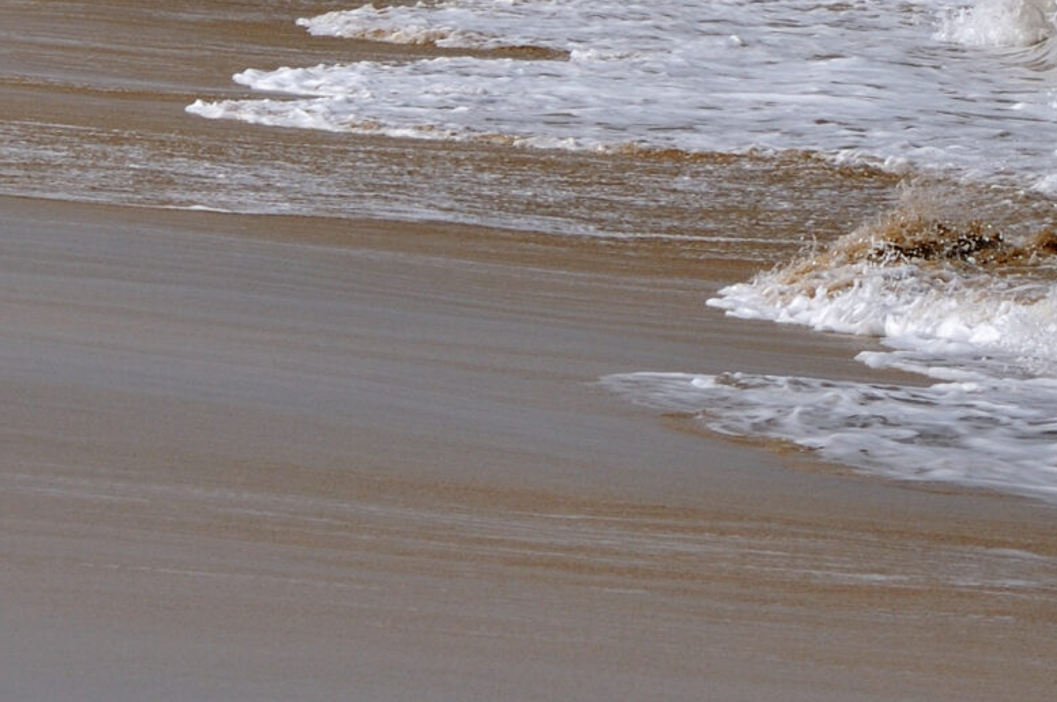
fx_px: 15209
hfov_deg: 4.0
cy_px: -339
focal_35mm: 519
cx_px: 586
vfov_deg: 2.6
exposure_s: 1/500
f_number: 11
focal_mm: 105
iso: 200
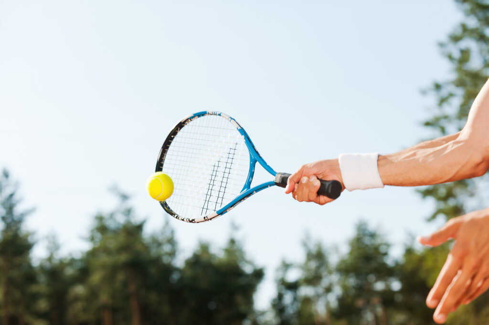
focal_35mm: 70
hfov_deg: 28.9
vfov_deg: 19.4
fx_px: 950
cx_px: 244
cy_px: 162
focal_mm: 70
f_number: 4.5
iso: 200
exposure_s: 1/2000
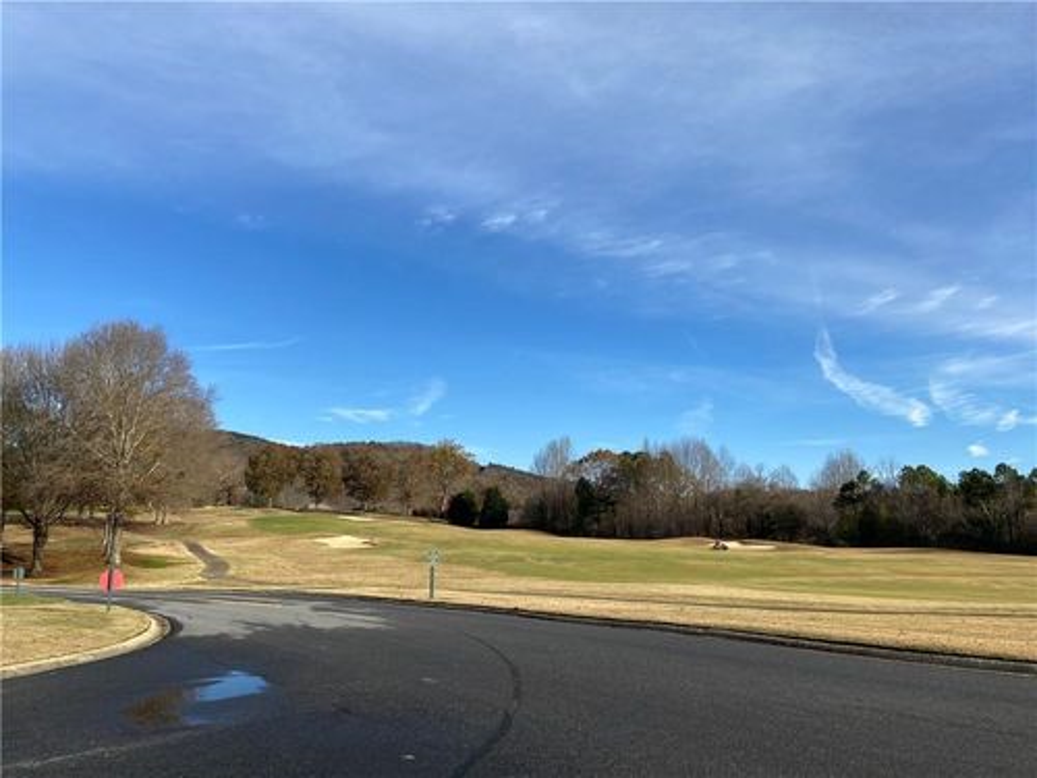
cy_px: 389
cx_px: 518
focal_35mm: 26
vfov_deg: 53.1
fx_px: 779
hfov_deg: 67.3
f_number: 1.8
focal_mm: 4.25
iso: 32
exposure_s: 1/2315
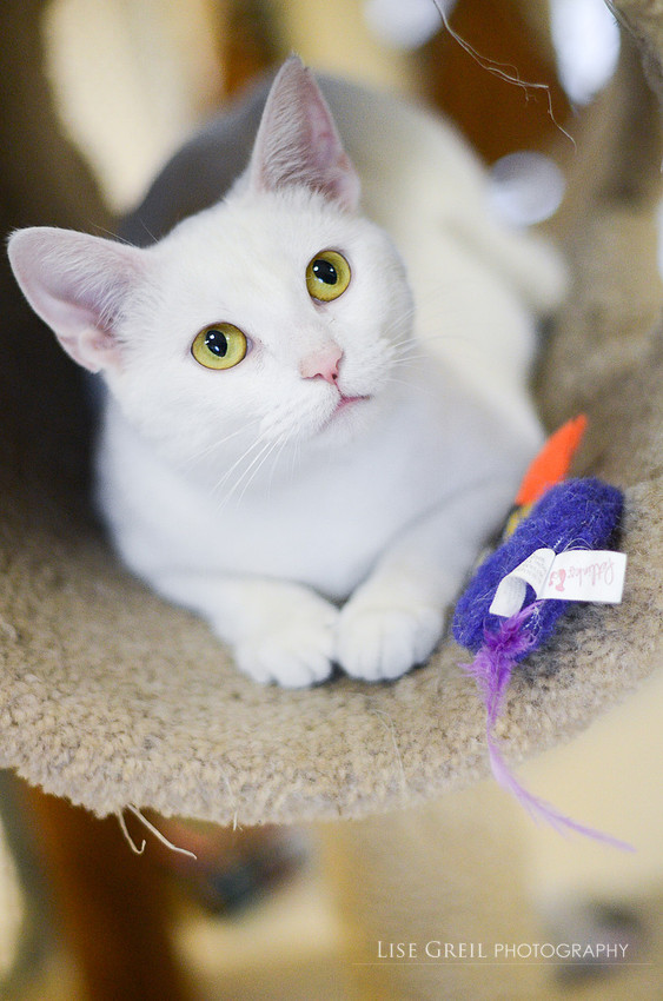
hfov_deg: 18.1
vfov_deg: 27.0
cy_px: 500
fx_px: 2081
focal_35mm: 75
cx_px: 332
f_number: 1.6
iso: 2000
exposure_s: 1/640
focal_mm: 50
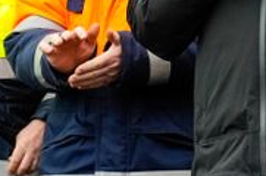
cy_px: -120
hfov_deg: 5.8
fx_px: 2596
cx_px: 449
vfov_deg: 3.9
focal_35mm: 352
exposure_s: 1/640
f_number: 3.5
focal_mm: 61
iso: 1600
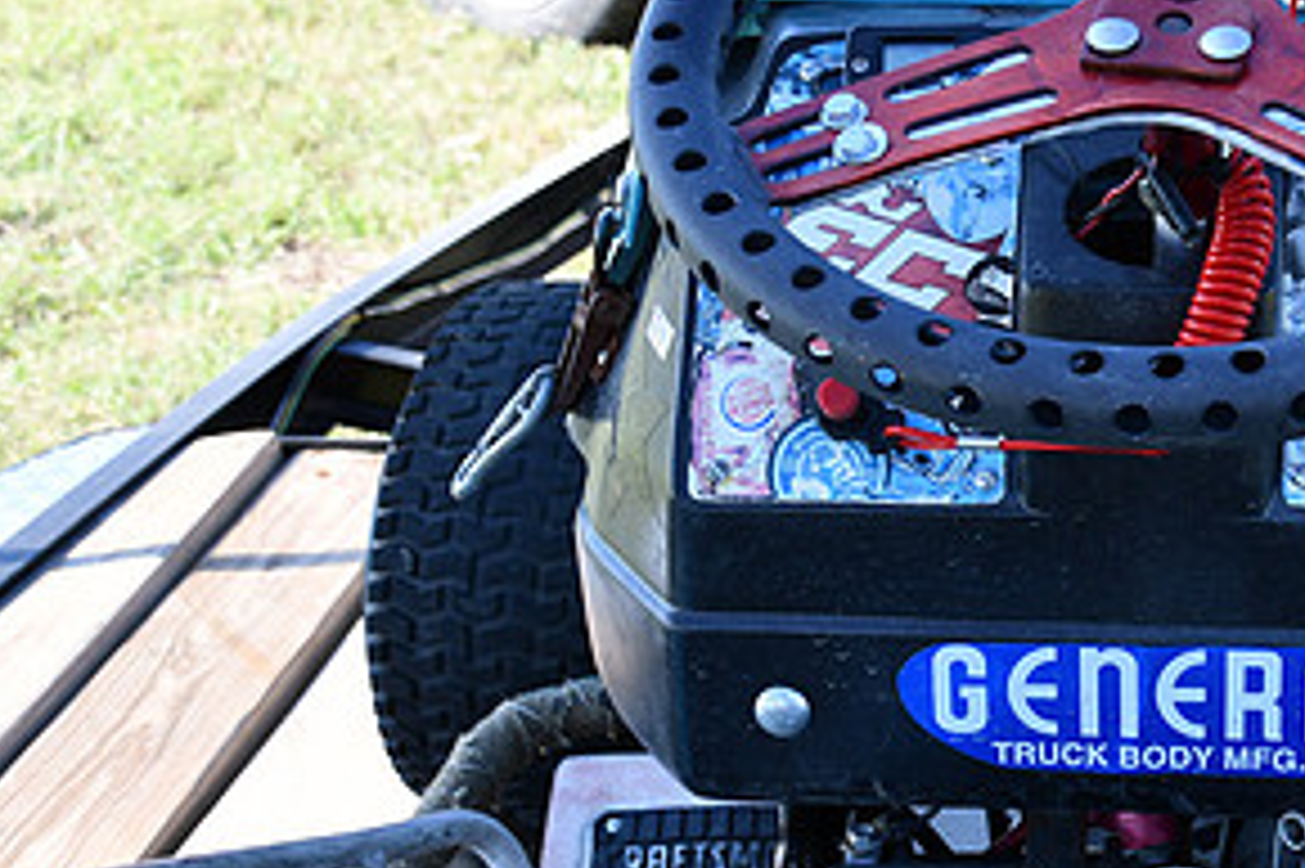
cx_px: 1215
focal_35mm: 78
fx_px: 2826
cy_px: 430
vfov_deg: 17.5
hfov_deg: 25.1
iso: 280
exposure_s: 1/250
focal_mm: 26
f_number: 5.6
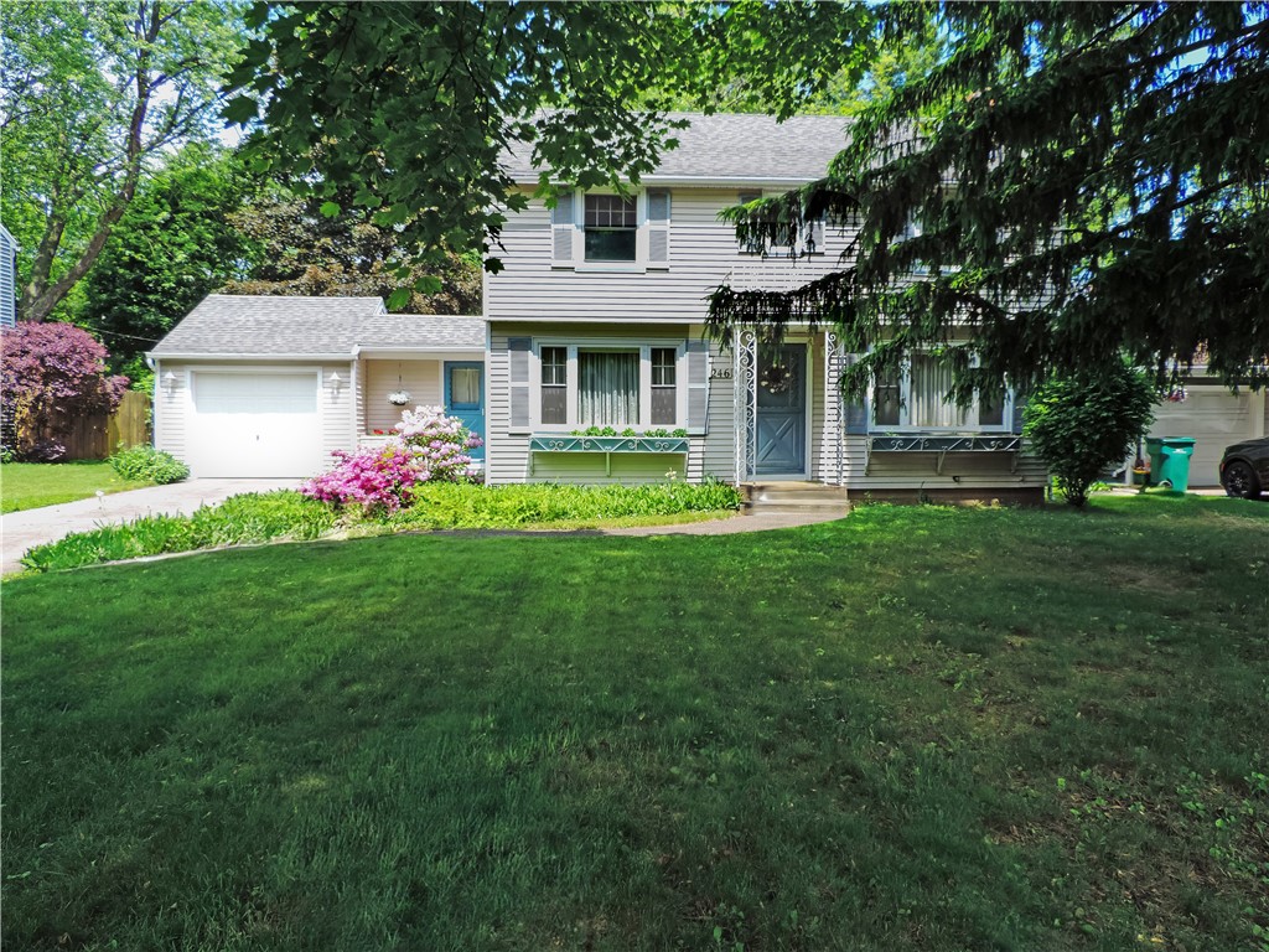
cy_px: 476
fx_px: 880
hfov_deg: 71.6
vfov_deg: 56.8
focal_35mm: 24
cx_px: 634
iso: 80
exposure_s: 1/320
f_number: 3
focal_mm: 4.3
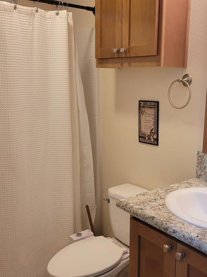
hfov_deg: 35.8
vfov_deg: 46.8
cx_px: 123
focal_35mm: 40
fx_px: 319
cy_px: 144
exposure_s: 1/60
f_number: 1.8
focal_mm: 5.4
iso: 200
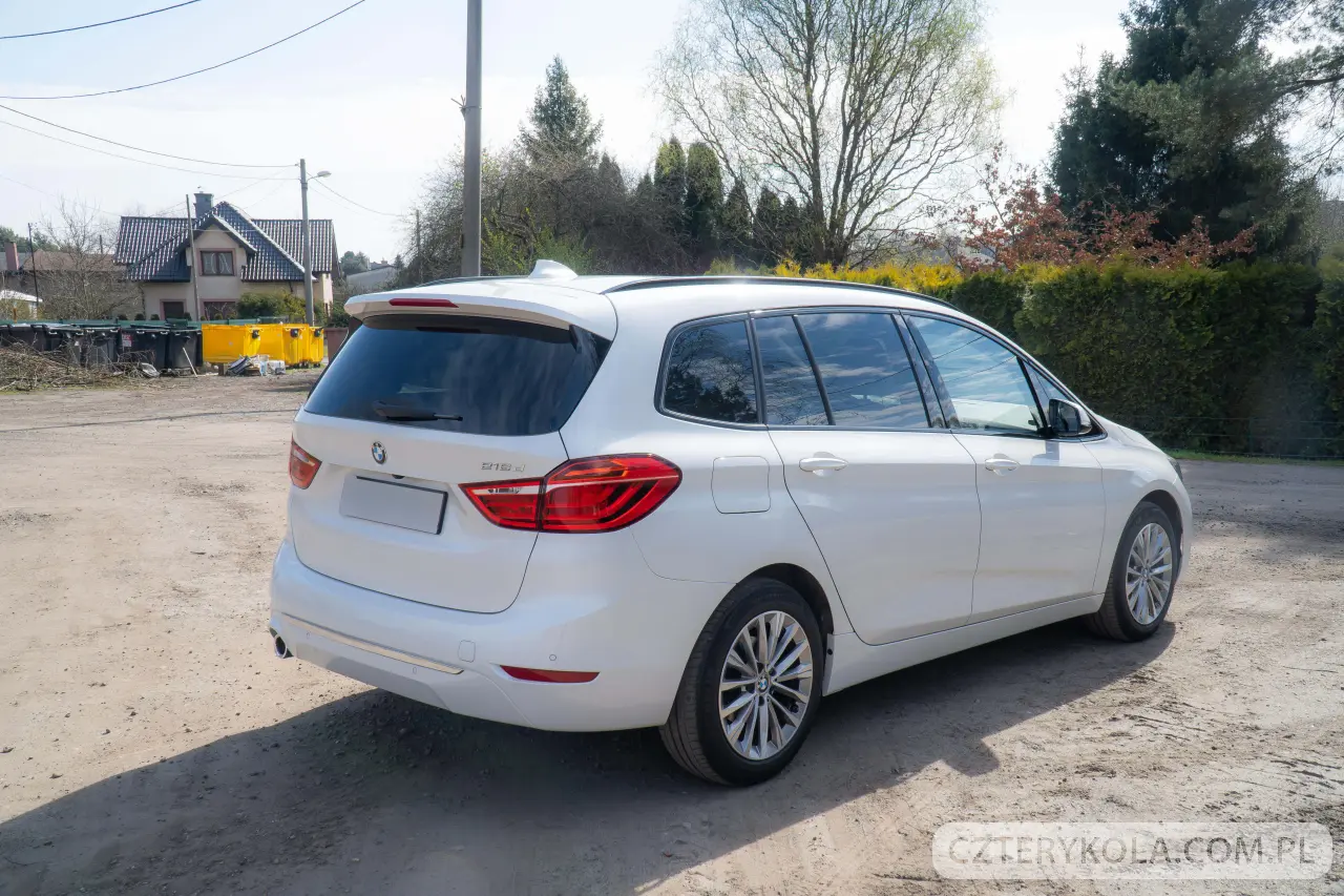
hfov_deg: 55.1
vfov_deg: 38.4
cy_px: 448
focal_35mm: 34
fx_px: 1288
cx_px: 672
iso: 100
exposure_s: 1/125
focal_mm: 23
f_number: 9
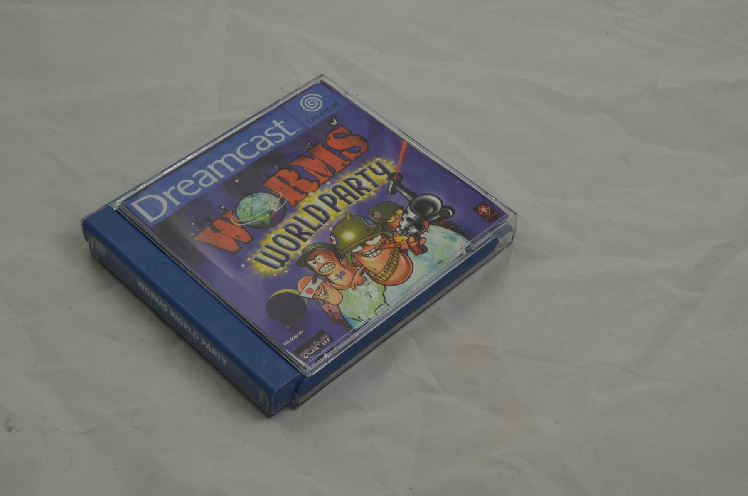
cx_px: 374
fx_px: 1244
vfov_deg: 22.5
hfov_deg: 33.5
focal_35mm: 60
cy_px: 248
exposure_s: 1/3
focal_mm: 40
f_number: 20
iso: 100
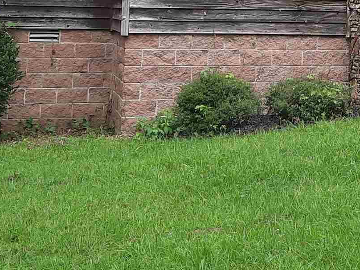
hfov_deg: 20.2
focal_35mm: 95
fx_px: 988
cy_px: -65
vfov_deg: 15.0
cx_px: 336
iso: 32
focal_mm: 4.6
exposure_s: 1/132
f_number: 2
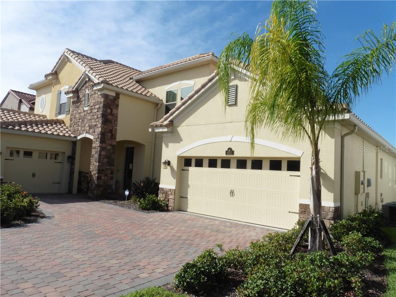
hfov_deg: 71.6
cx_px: 198
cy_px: 148
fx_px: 275
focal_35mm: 24
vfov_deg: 56.8
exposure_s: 1/500
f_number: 6.3
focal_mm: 4.3
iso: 100
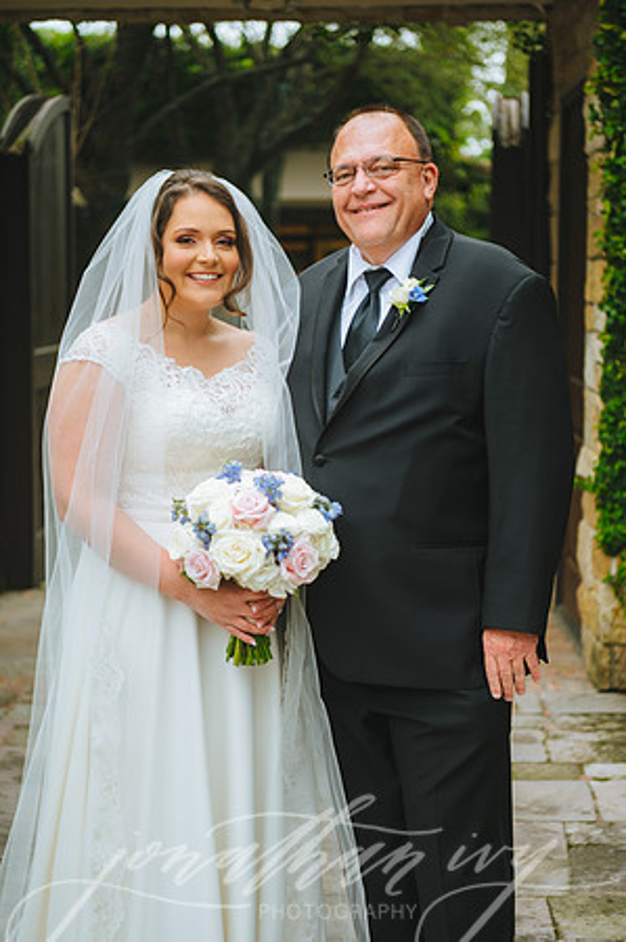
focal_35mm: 70
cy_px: 471
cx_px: 313
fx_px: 1830
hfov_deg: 19.4
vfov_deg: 28.9
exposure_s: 1/160
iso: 125
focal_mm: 70
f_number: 2.8
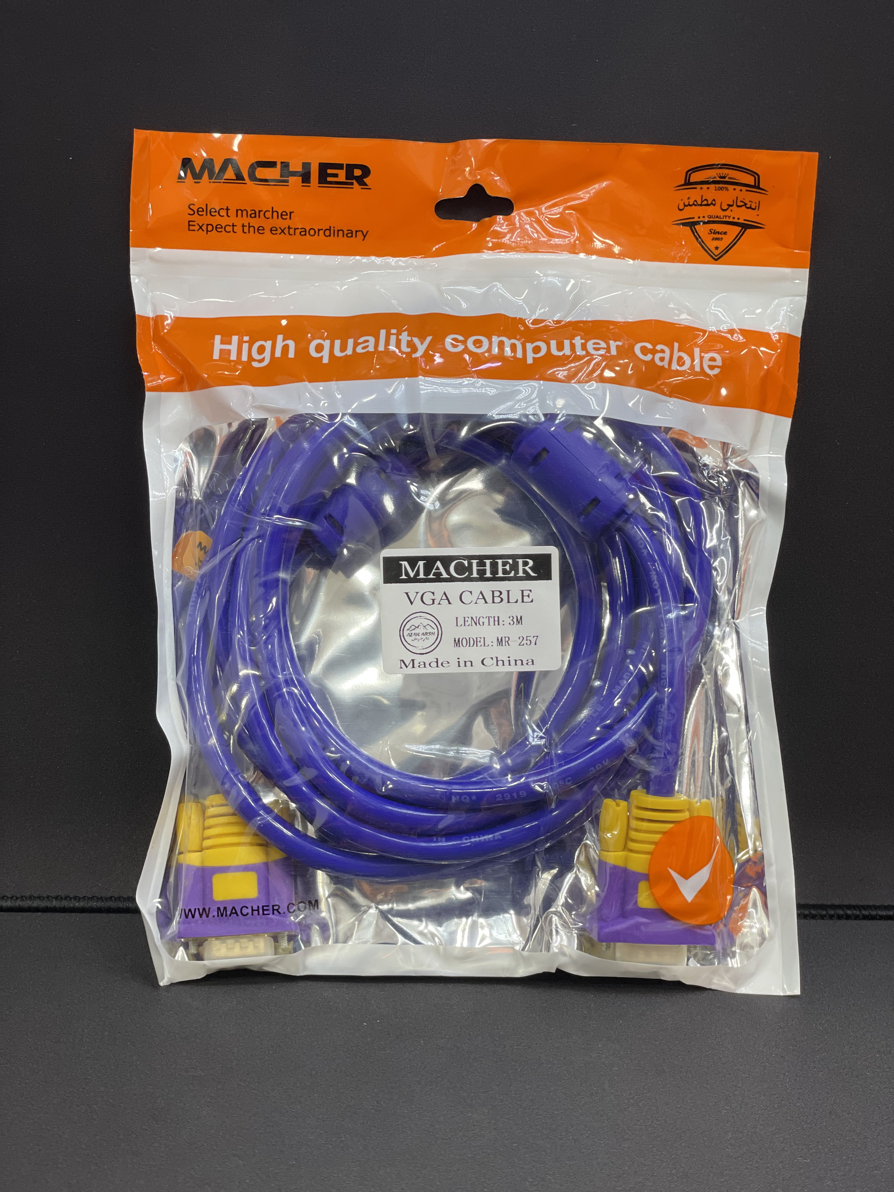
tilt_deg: -10.4
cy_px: 596
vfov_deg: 36.8
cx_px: 447
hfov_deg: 28.0
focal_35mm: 52
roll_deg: -1.4
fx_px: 1791
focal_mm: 6
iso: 80
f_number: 2
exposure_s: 1/100
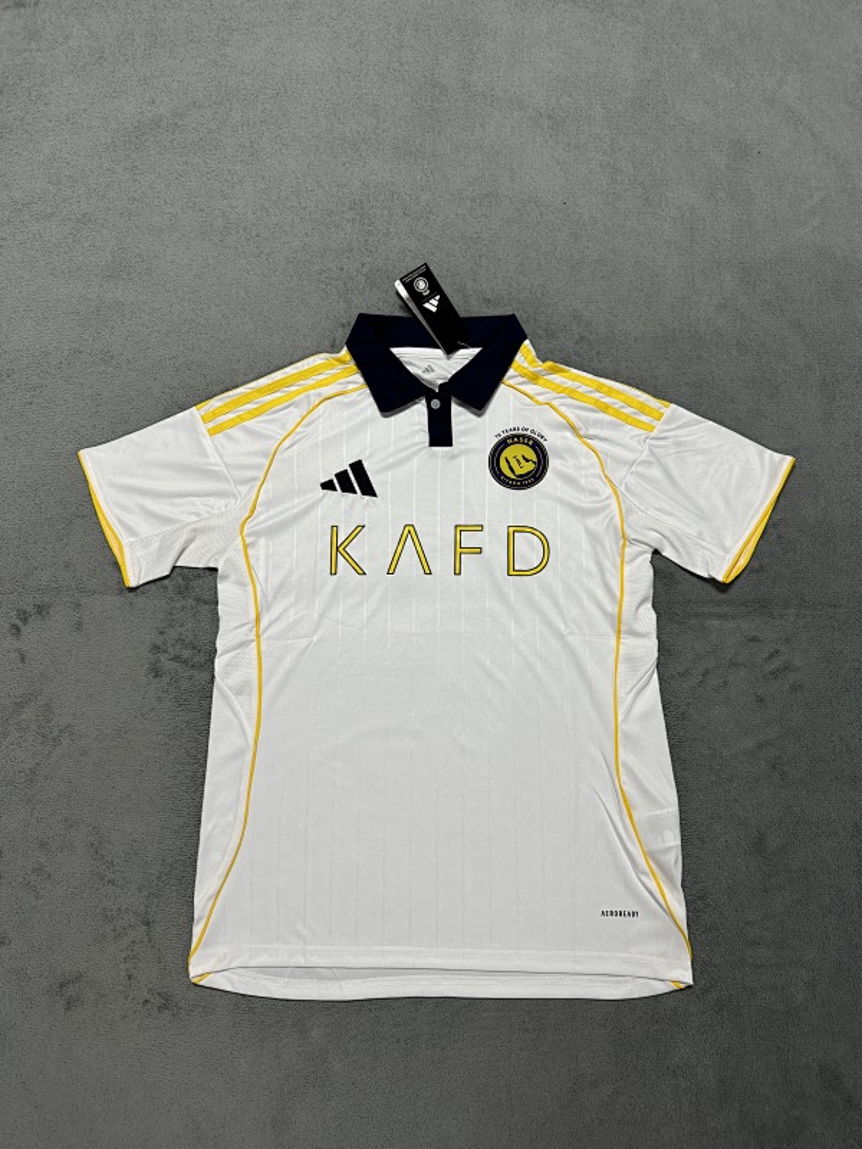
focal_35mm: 24
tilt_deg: -76.9
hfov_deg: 56.8
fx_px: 797
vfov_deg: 71.6
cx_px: 431
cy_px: 574
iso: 160
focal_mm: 6.76
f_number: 1.78
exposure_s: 1/100
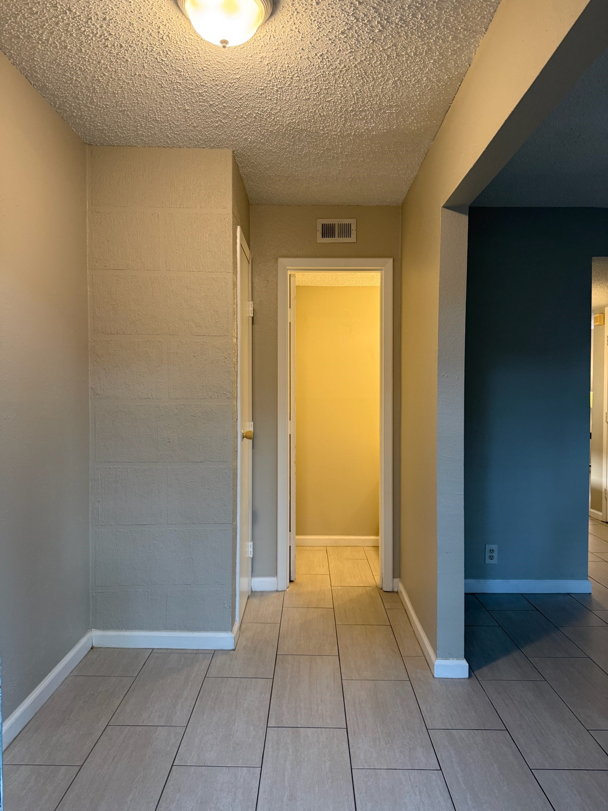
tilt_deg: +0.3
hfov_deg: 56.8
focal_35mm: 24
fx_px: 562
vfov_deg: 71.6
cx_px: 304
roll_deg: -0.8
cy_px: 406
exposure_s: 1/60
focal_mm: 6.76
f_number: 1.78
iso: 250
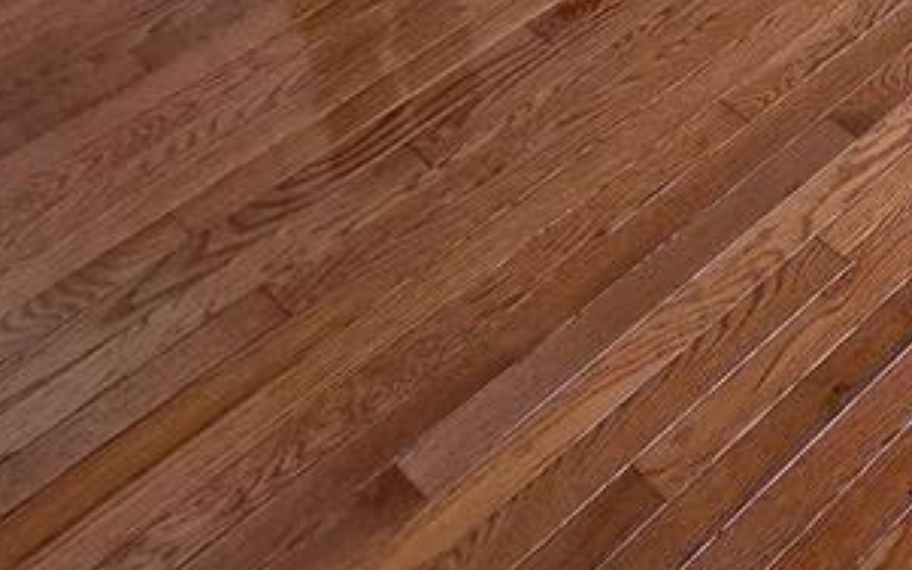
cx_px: 1194
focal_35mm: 66
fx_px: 1640
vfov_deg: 14.6
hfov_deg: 26.3
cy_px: -700
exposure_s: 1/120
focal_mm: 2.2
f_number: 1.9
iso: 160
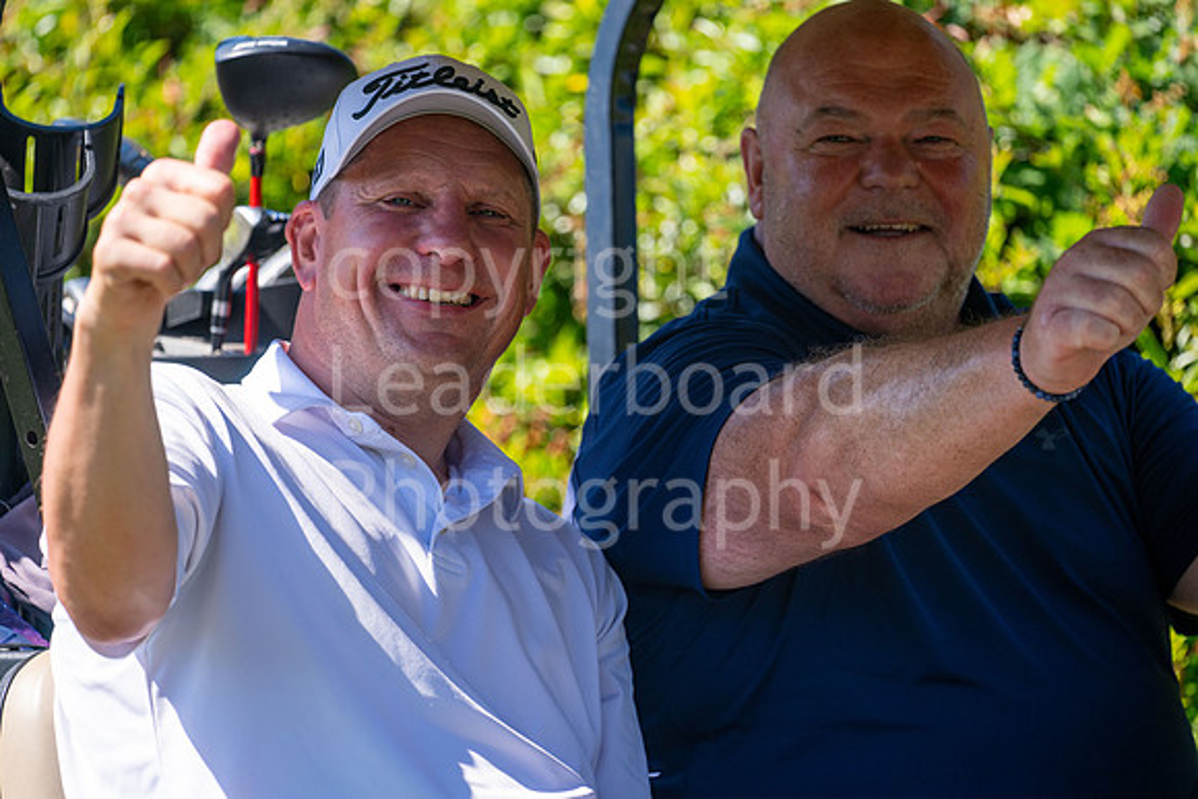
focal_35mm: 300
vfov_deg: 4.6
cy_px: 400
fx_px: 9985
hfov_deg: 6.9
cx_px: 599
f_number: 4.5
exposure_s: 1/1000
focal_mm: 300
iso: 250
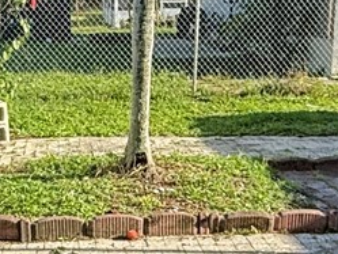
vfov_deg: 16.3
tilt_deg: -12.6
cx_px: 117
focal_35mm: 90
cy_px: 200
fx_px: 879
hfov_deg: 21.7
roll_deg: +0.3
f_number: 2.2
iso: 64
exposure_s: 1/298
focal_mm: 2.22
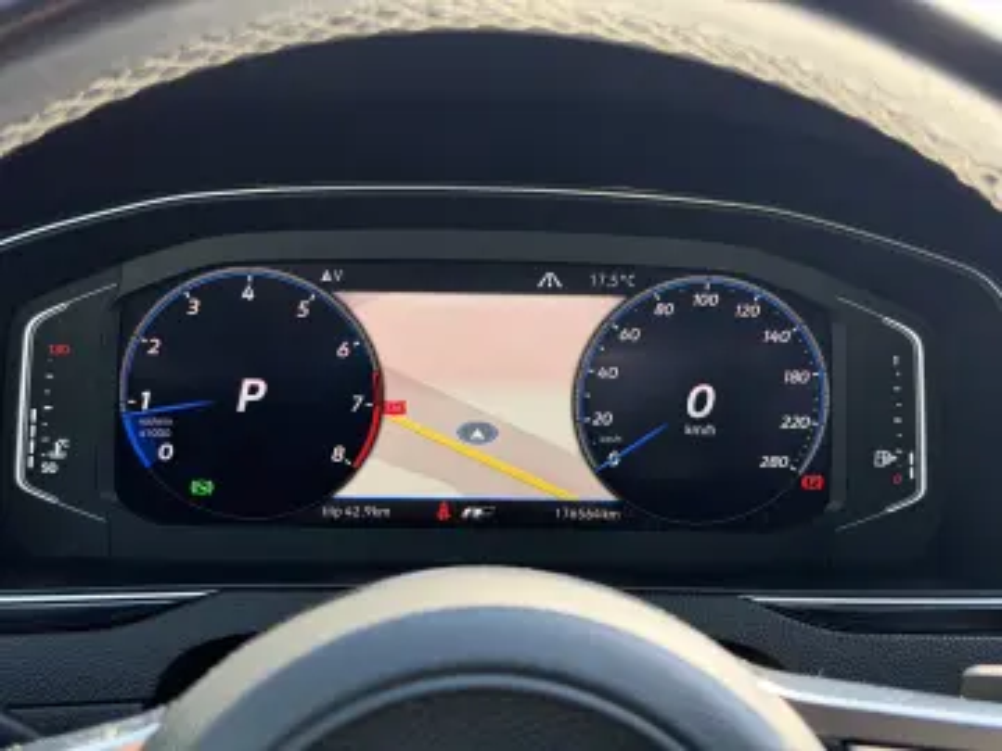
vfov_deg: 30.3
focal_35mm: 48
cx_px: 501
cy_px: 376
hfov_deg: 39.7
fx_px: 1389
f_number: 1.78
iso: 100
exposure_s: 1/202
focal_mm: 6.76
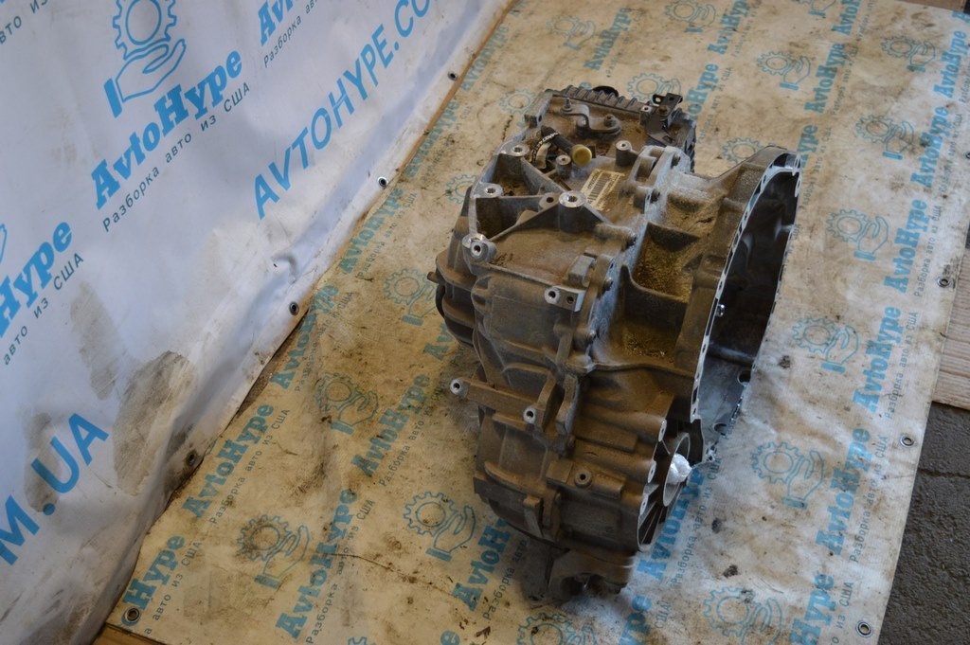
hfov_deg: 42.4
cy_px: 322
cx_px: 485
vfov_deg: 28.9
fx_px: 1252
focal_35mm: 46
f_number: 4.2
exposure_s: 1/60
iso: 450
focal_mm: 31
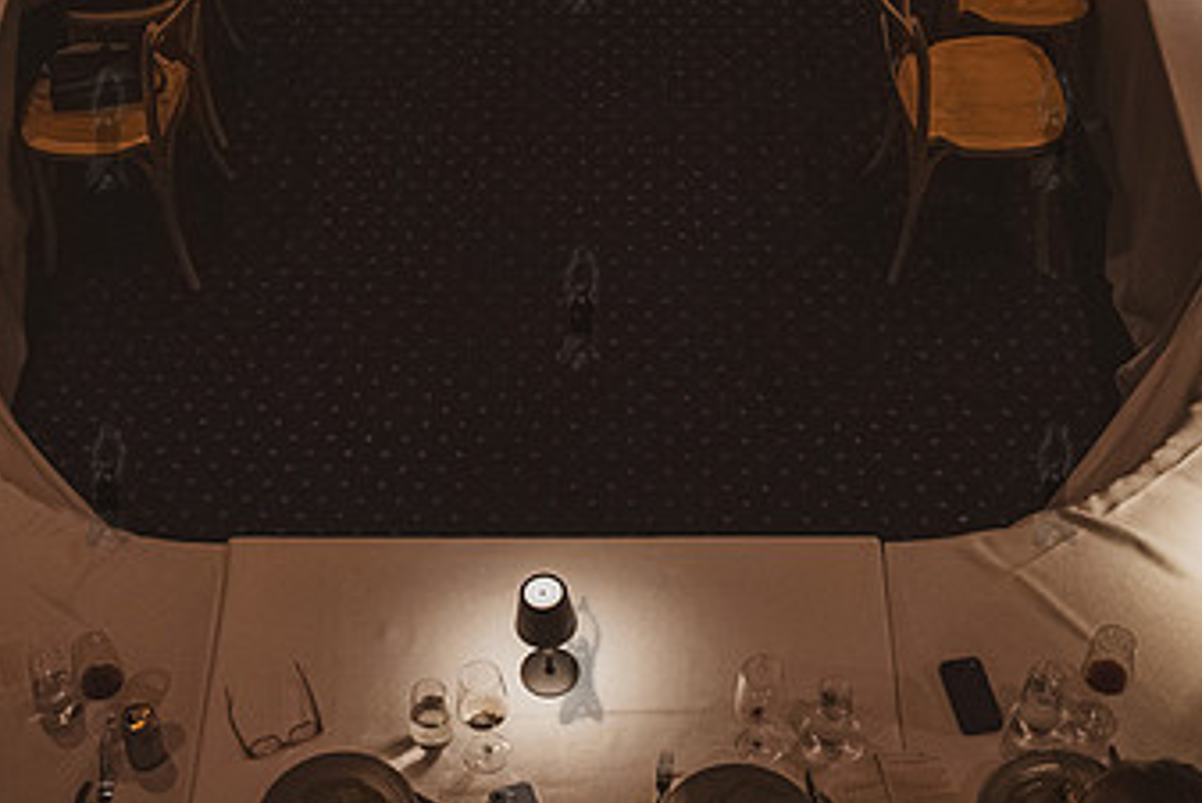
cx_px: 548
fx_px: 2071
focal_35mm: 62
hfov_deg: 32.3
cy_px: 303
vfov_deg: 21.9
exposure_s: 1/400
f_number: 3.5
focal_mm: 35
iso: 12800
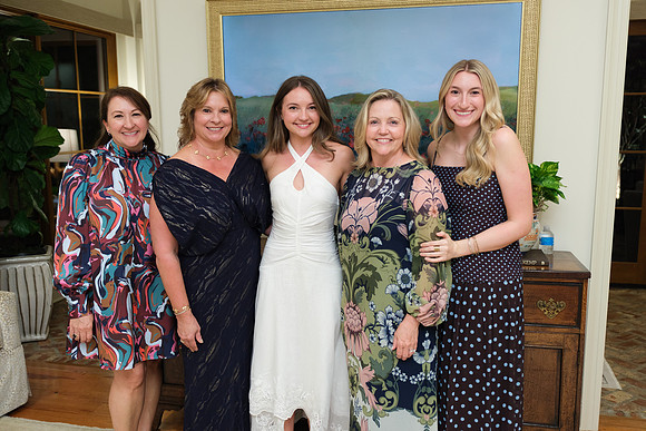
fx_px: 592
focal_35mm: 33
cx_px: 323
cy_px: 216
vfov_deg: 40.0
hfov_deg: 57.2
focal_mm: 21.8
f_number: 1.8
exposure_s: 1/100
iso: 500
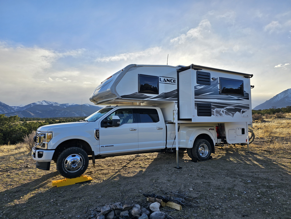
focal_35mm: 23
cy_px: 110
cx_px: 146
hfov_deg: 73.9
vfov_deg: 58.9
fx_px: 193
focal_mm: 6.3
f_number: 1.7
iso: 10
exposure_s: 1/378
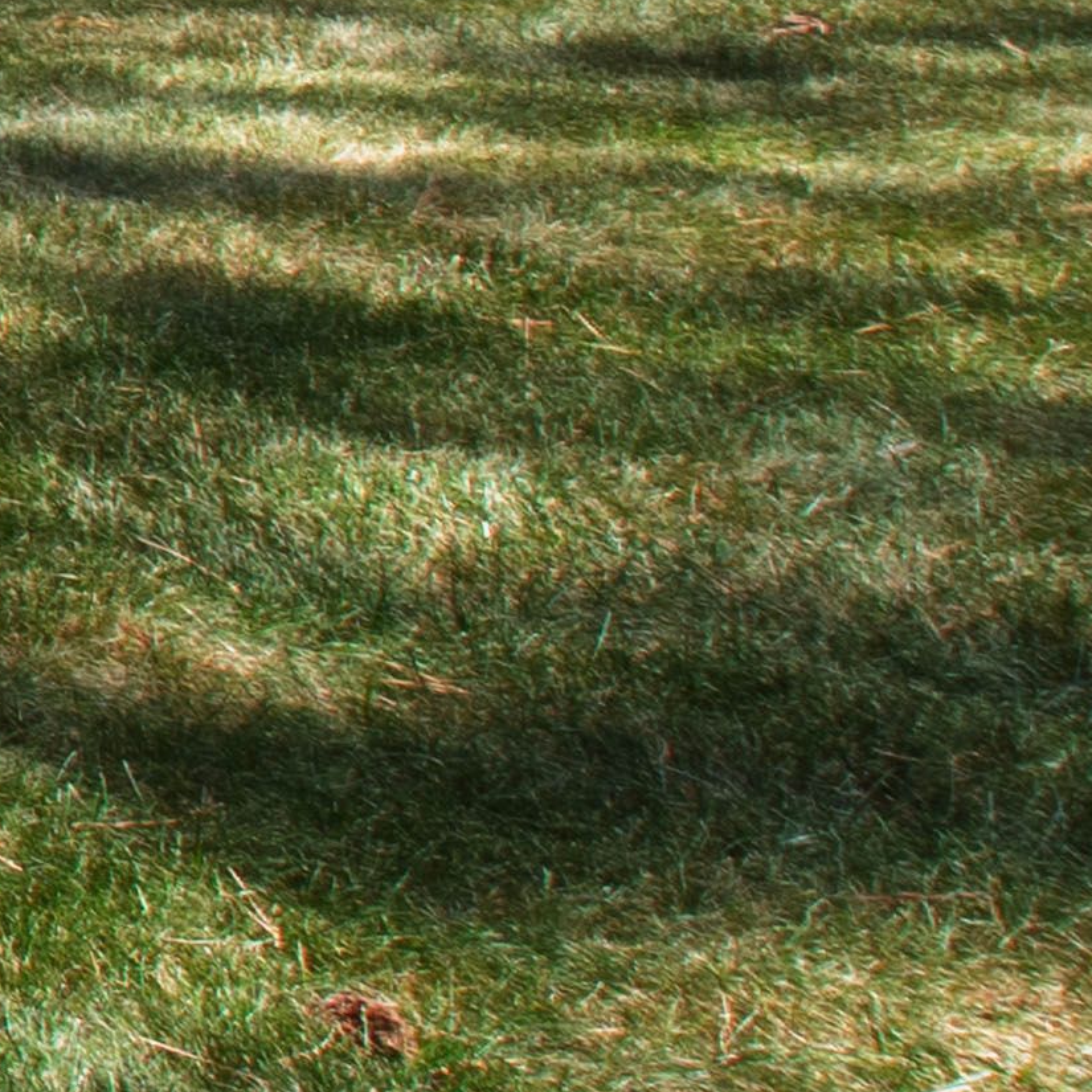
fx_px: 3069
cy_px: -704
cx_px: -2138
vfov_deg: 17.4
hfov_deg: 11.6
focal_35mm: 86
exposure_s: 1/80
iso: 100
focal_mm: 10
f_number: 8
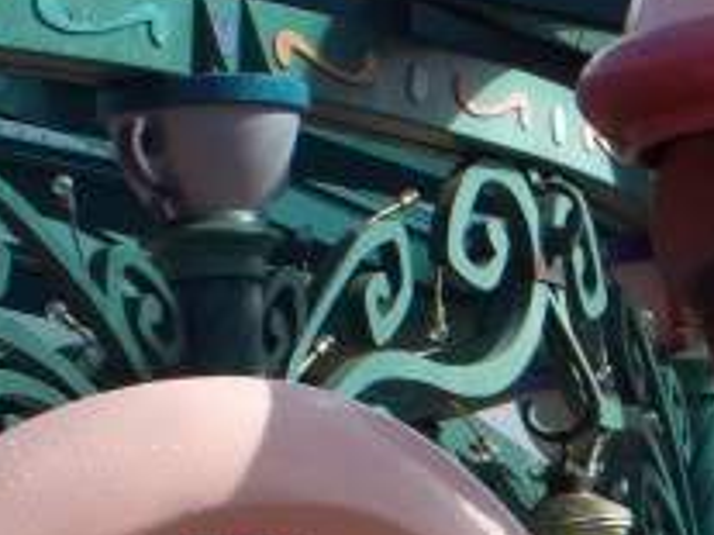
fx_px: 6308
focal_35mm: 306
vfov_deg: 4.8
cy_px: 500
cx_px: 952
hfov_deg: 6.4
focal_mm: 20.3
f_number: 7.5
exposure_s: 1/160
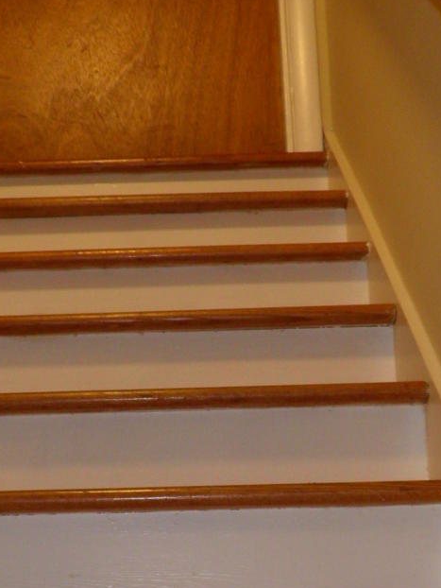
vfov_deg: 21.5
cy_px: 472
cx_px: 127
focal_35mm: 90
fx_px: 1528
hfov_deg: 16.4
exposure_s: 1/30
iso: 100
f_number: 2.8
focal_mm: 4.9
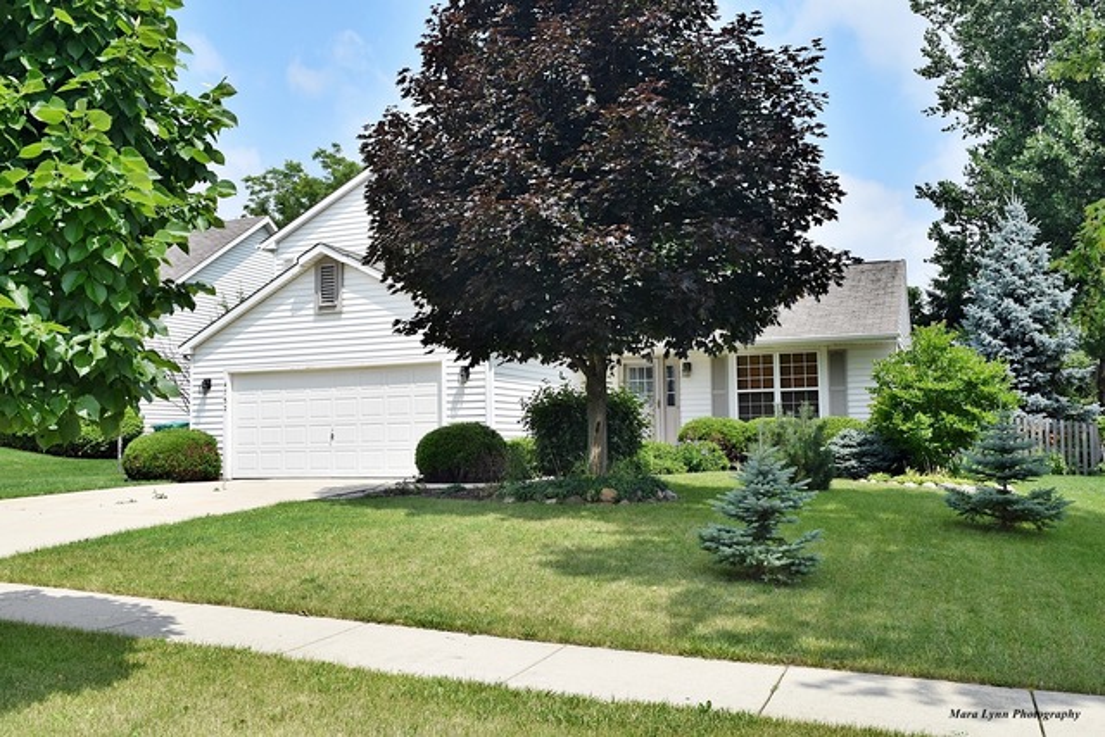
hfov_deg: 57.2
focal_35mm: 33
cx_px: 552
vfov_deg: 40.0
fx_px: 1013
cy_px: 368
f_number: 10
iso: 200
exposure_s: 1/400
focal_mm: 22
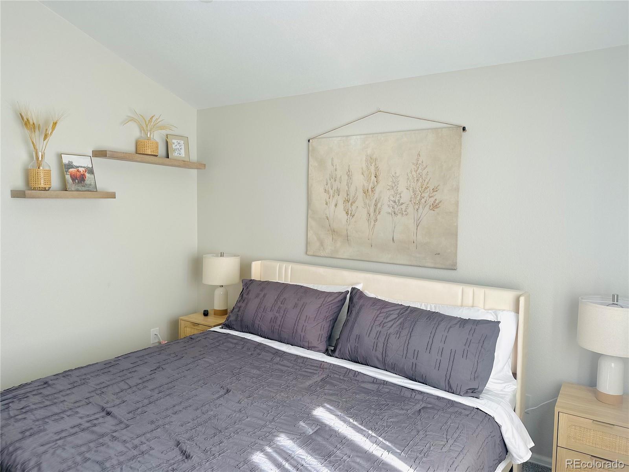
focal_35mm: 24
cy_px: 236
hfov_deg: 71.6
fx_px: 436
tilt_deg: -4.1
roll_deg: -1.2
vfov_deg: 56.8
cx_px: 314
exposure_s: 1/200
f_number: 1.78
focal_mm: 6.86
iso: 64
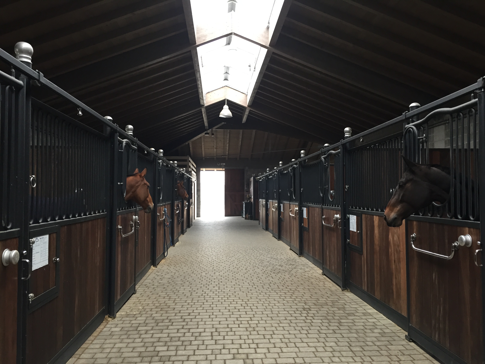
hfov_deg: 61.7
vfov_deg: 48.2
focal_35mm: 29
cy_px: 182
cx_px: 242
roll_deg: -0.5
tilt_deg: +1.9
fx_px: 406
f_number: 2.2
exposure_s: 1/30
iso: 100
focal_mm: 4.15
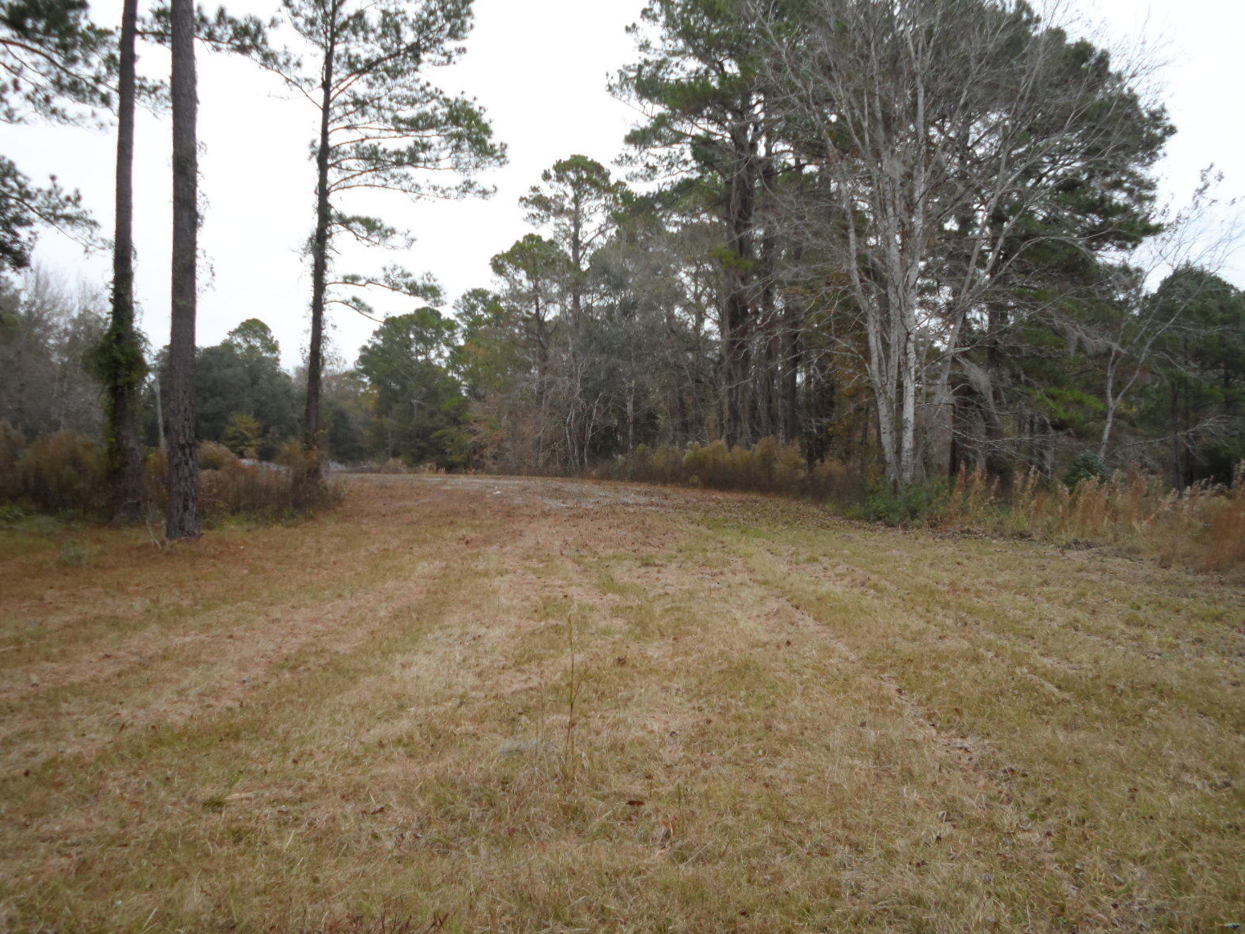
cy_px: 445
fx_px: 1151
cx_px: 613
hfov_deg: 56.8
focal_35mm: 32
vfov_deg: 44.2
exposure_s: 1/250
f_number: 2.5
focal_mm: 4.5
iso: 80
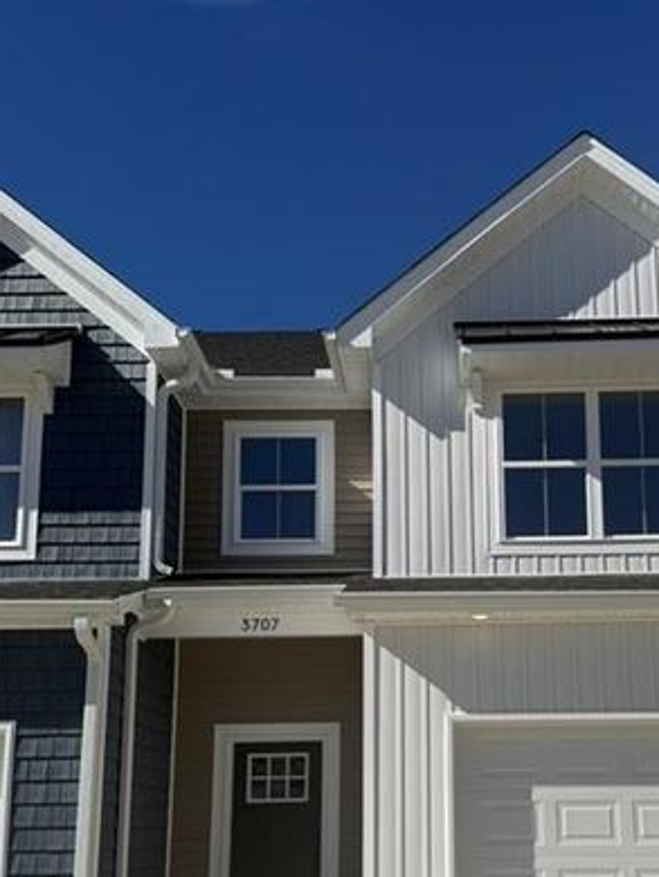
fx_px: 1040
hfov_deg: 34.8
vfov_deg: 44.7
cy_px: 624
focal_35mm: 41
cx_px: 441
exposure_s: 1/9091
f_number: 1.78
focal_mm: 6.76
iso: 80
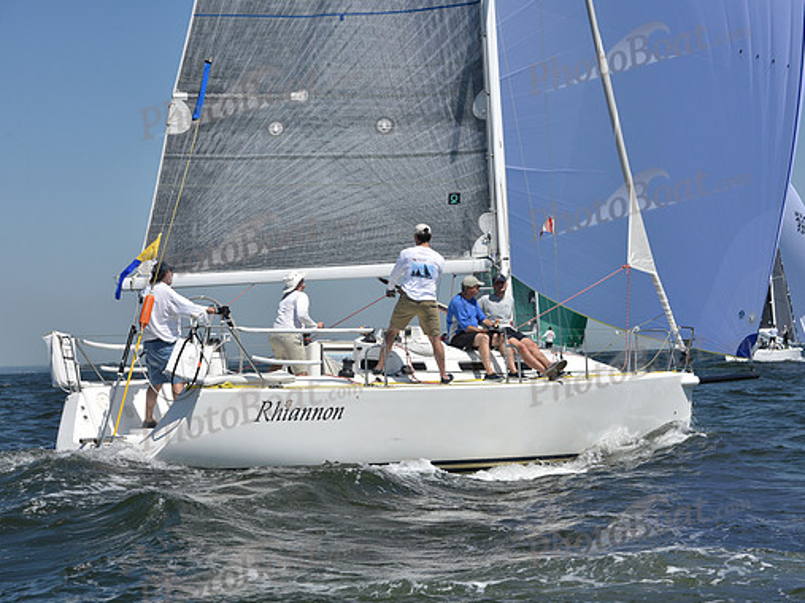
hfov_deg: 25.3
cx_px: 446
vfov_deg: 19.1
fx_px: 1790
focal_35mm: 77
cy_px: 305
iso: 250
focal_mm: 70
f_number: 9
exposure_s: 1/1250
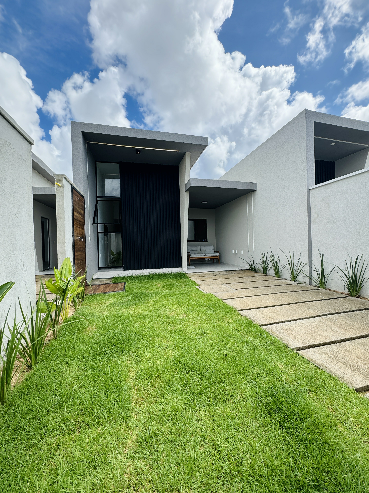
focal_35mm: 14
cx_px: 184
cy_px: 246
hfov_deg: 85.7
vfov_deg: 102.1
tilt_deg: -0.6
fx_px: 199
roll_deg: +1.8
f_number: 2.2
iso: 50
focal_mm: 2.22
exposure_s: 1/646
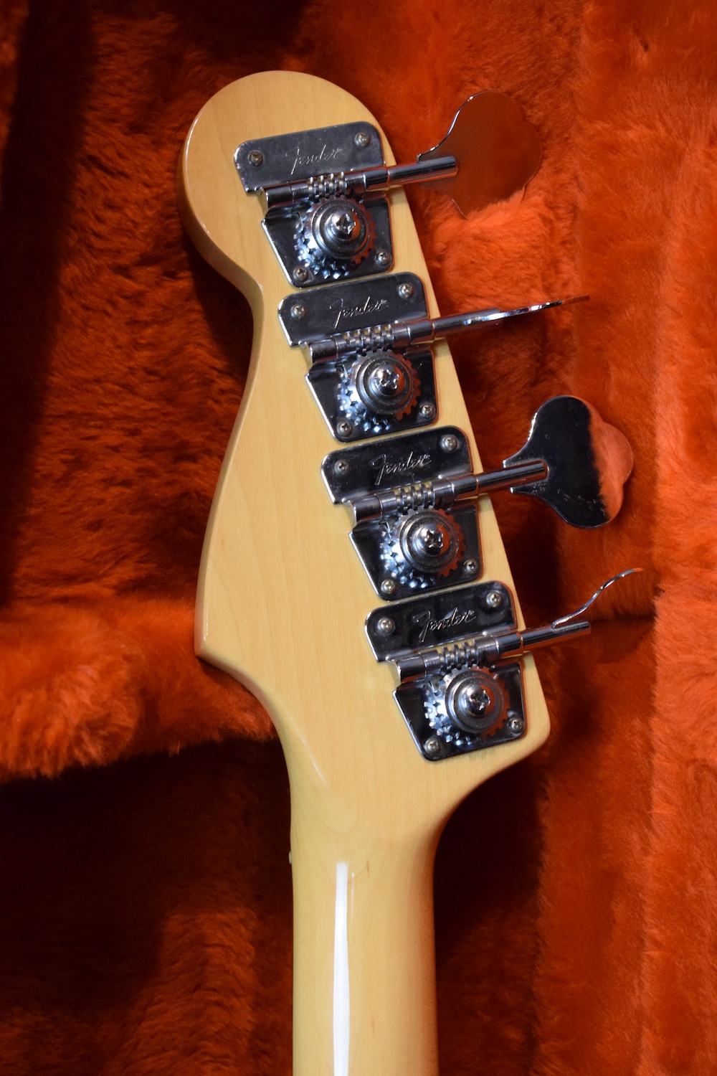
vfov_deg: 24.6
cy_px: 538
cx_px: 358
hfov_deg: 16.6
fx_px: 2464
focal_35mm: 82
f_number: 5.6
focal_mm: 55
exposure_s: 1/60
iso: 3200
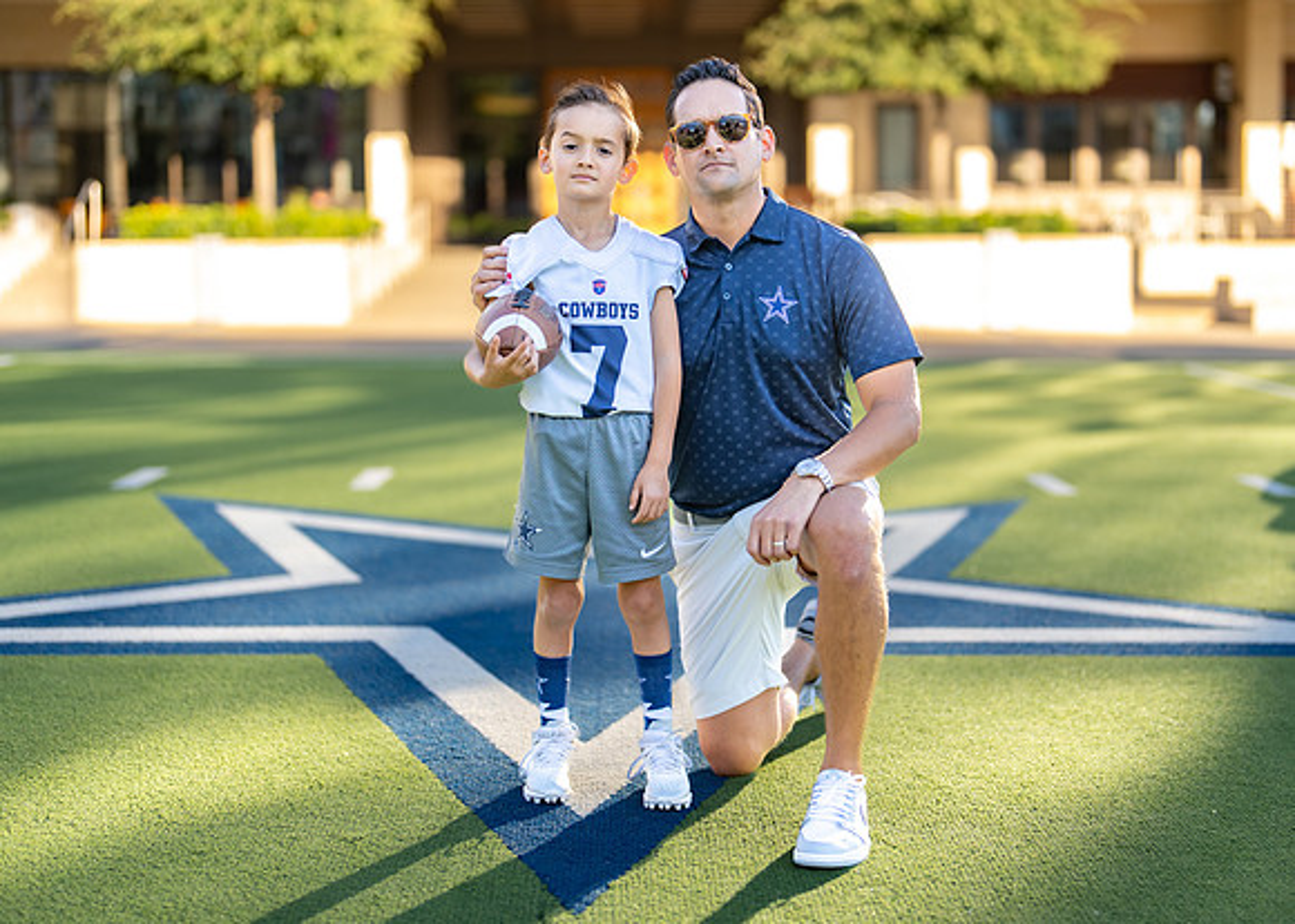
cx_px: 715
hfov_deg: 33.1
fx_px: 2178
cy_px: 432
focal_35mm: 59
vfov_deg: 24.0
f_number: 1.2
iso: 100
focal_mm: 50
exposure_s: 1/1600
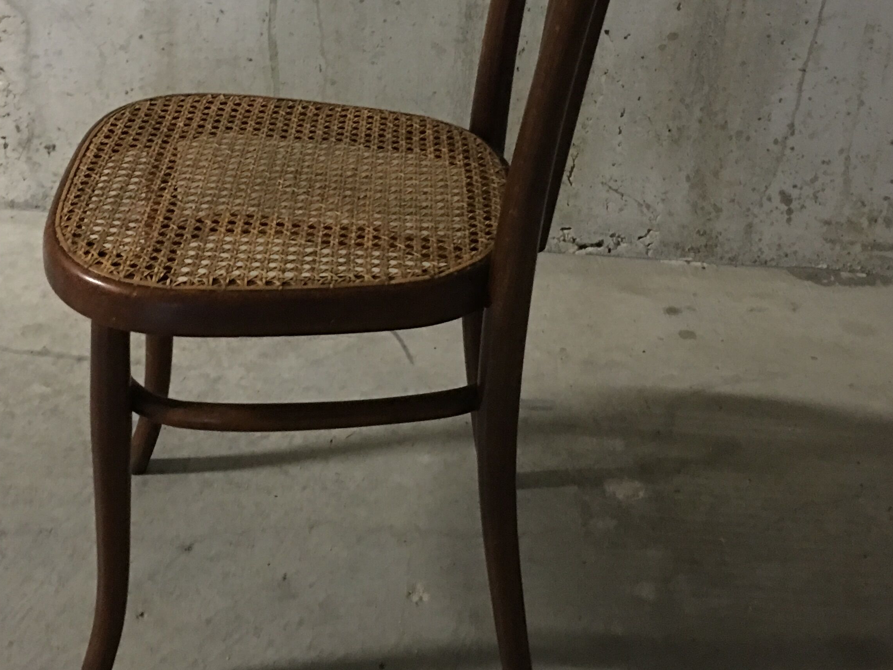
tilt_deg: -26.2
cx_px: 369
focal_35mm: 51
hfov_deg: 37.4
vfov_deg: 28.3
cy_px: 196
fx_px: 1316
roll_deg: -2.7
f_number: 2.2
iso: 125
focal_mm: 4.15
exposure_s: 1/4
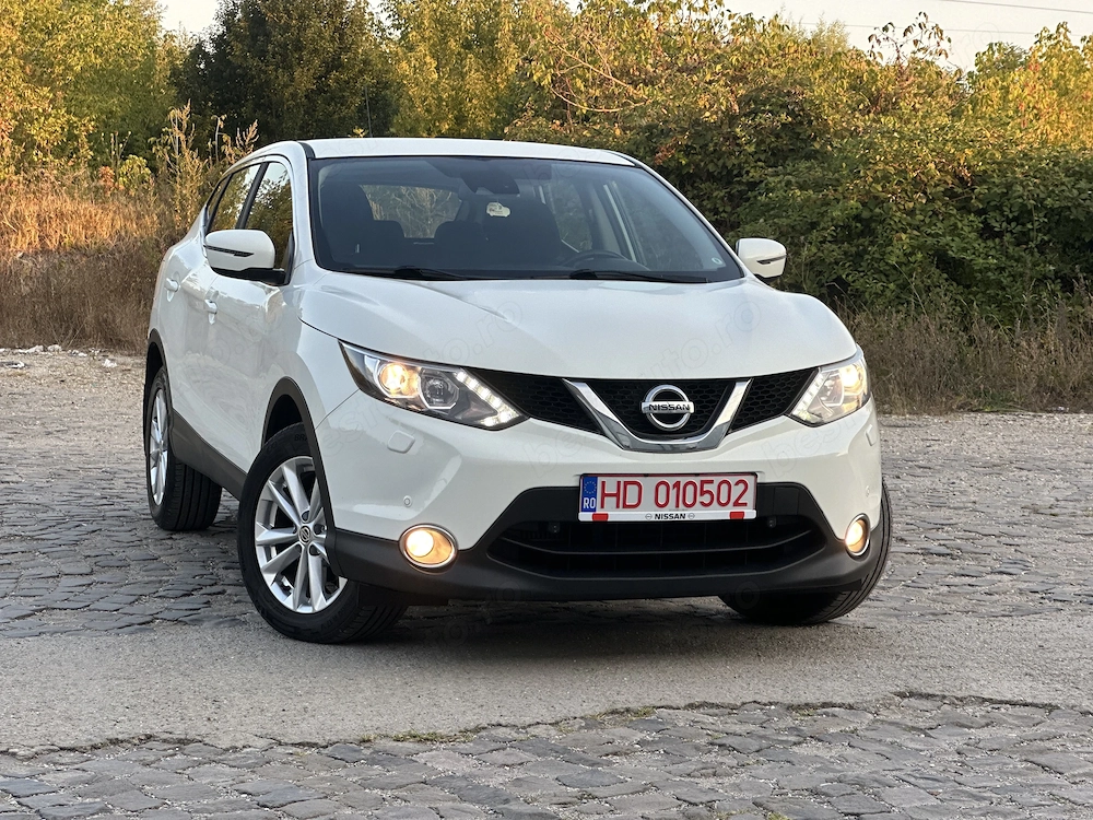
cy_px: 410
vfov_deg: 19.1
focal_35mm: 77
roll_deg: -0.6
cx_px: 546
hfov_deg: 25.3
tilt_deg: -0.4
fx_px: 2431
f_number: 2.8
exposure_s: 1/101
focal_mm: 9
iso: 50
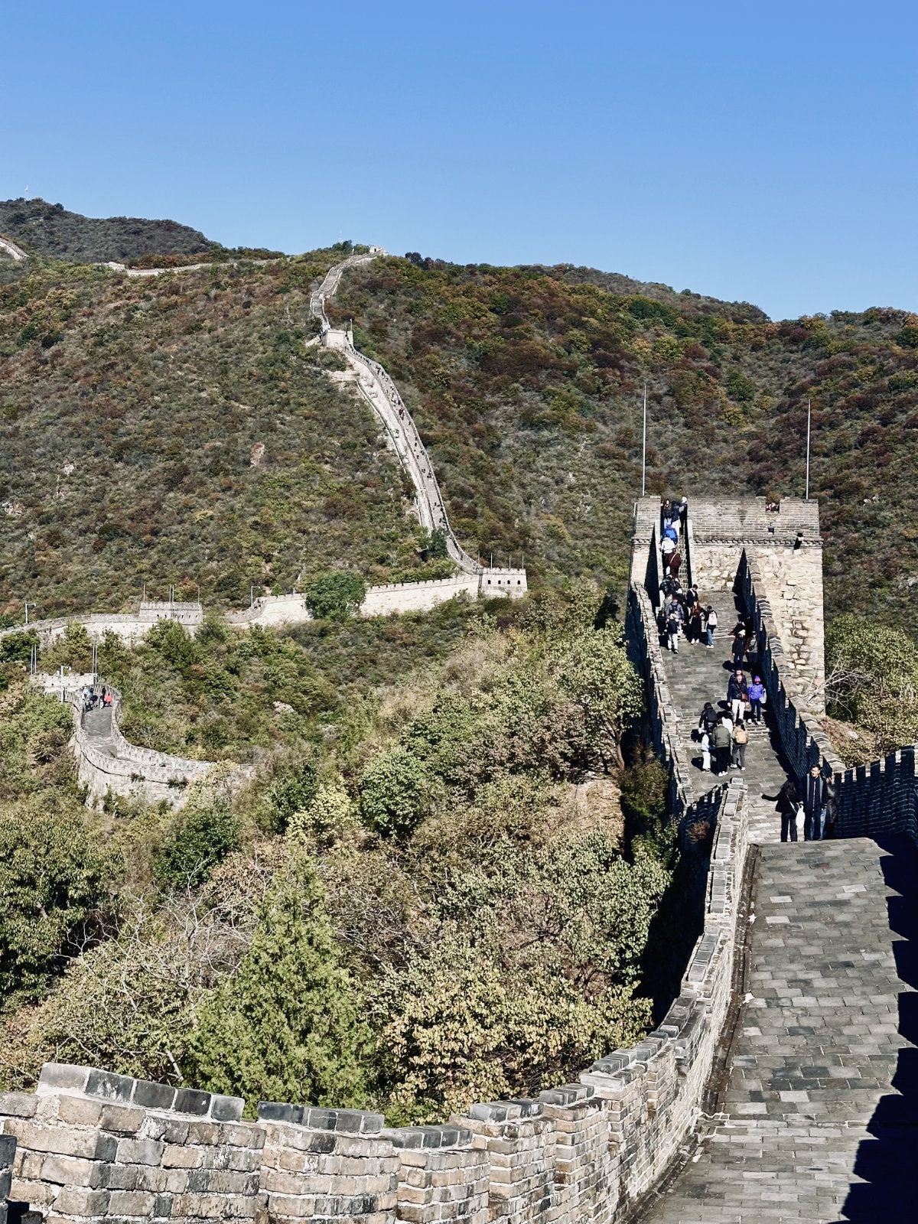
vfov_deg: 39.7
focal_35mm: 48
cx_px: 459
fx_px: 1697
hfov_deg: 30.3
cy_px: 612
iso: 64
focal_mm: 6.9
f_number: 1.8
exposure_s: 1/2976
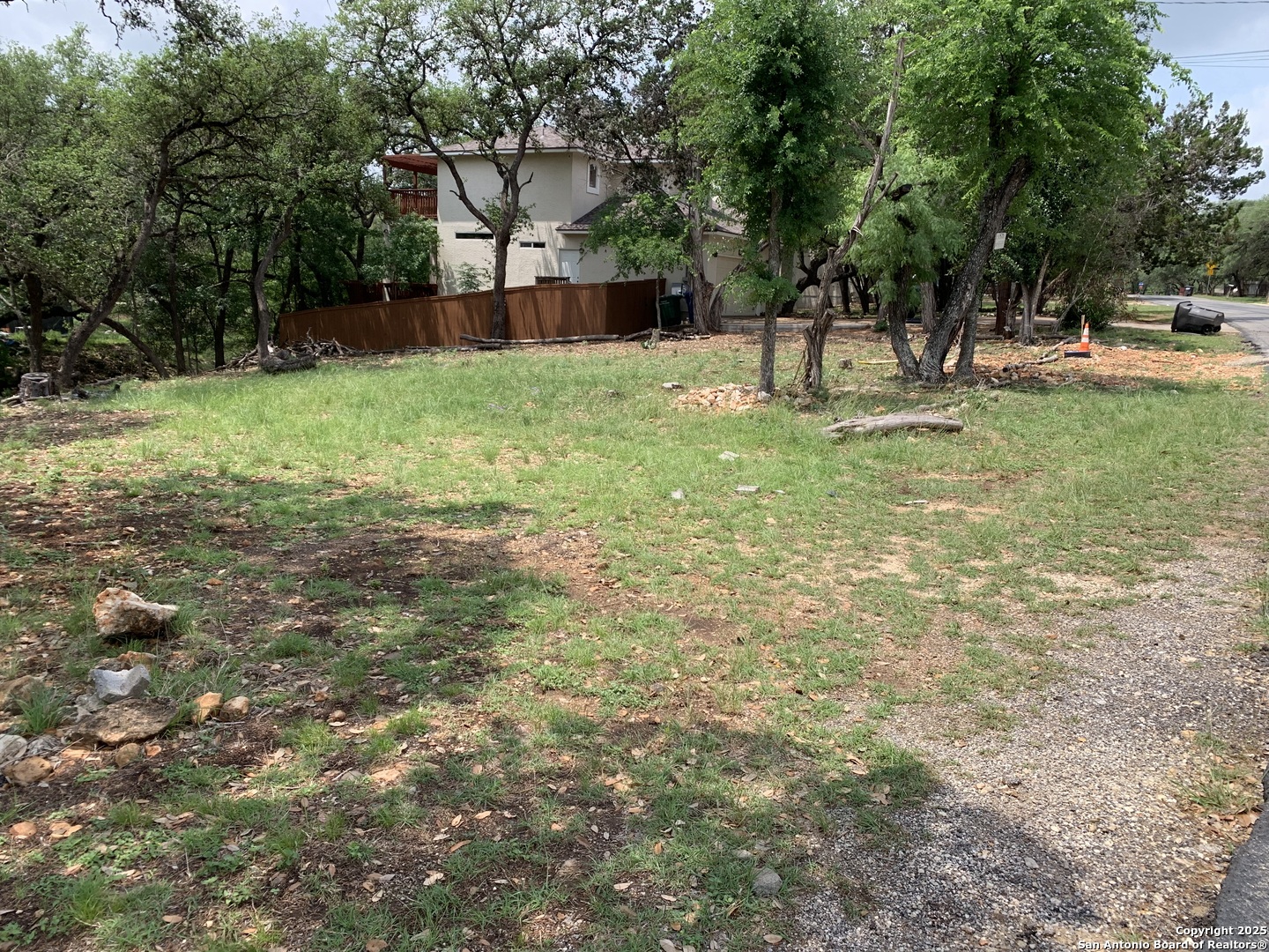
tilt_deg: -10.1
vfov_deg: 53.1
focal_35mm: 26
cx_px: 634
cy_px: 476
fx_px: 953
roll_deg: -2.1
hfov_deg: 67.3
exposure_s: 1/1387
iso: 25
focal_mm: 4.25
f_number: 1.8
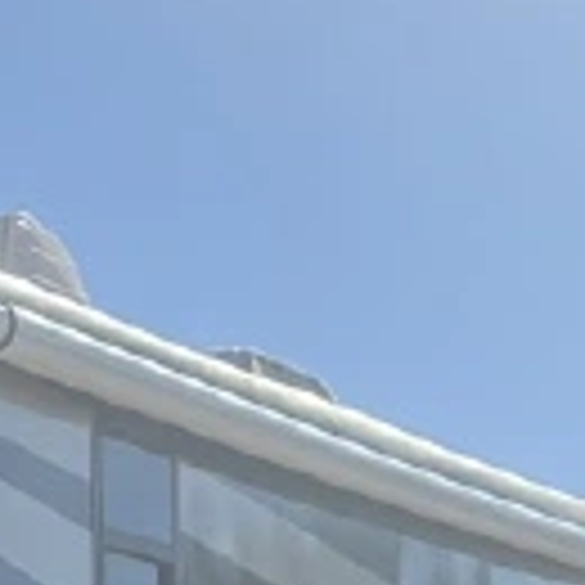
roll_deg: +1.9
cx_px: -720
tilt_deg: +4.4
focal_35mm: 141
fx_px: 2696
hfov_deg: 10.9
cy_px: 832
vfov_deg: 11.9
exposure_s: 1/3448
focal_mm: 5.96
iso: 64
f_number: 1.6
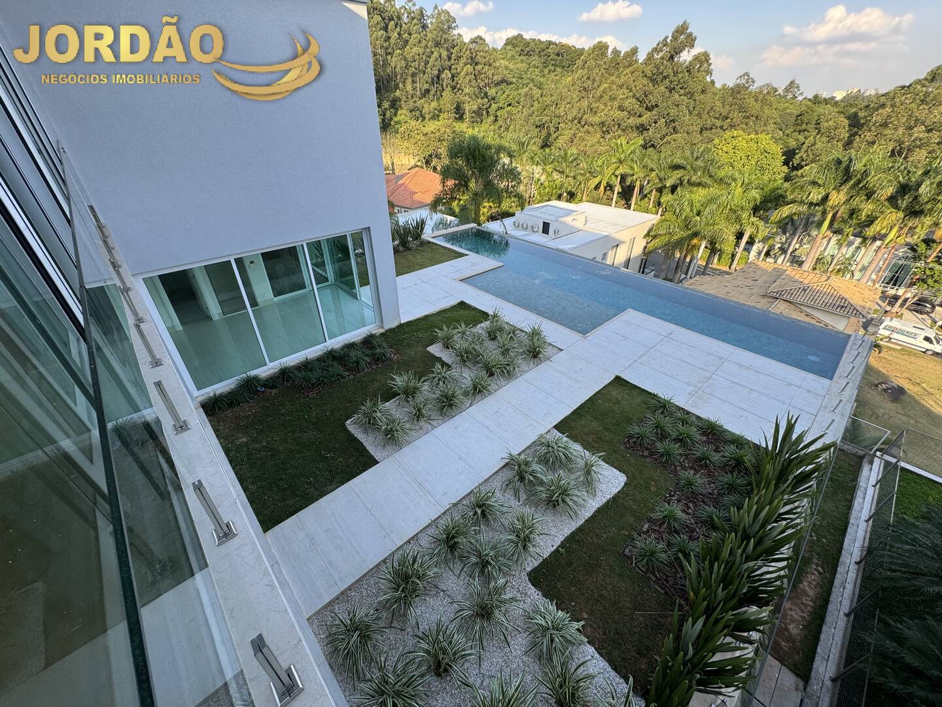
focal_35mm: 14
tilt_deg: -33.7
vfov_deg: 85.7
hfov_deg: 102.1
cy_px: 354
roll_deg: +0.0
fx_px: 381
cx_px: 471
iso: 40
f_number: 2.2
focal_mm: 2.22
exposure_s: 1/347
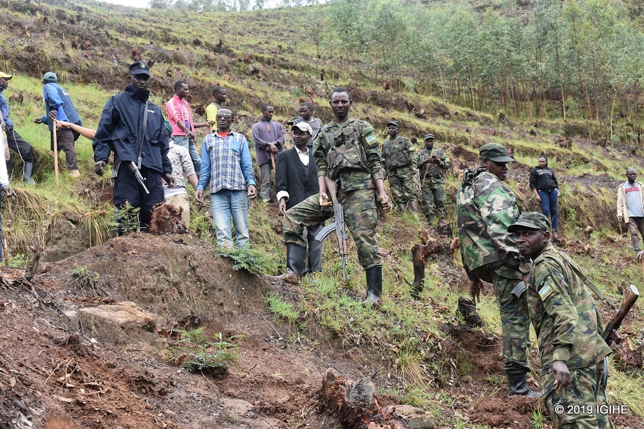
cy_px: 214
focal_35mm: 57
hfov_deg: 35.1
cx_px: 322
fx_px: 1019
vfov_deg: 23.8
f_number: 8
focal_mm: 38
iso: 250
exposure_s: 1/250
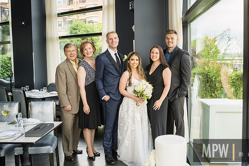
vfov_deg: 36.8
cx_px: 139
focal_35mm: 36
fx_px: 249
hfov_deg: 53.0
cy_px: 76
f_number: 2.8
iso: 100
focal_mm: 32
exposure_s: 1/160
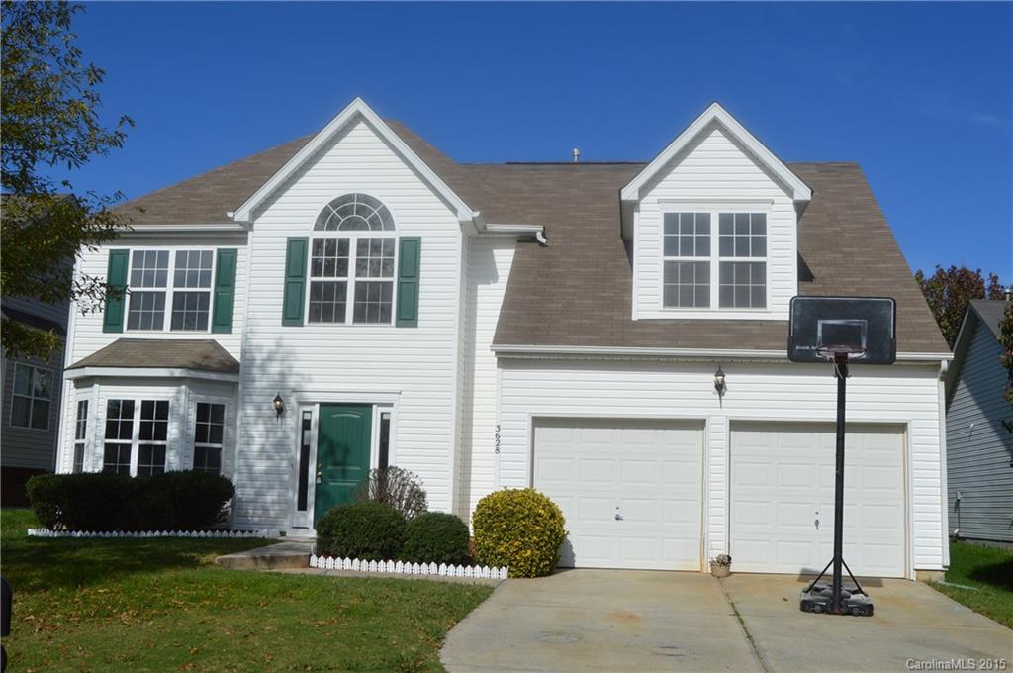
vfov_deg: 34.1
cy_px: 336
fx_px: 1096
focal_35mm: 39
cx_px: 506
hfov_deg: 49.6
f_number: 10
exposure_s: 1/400
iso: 100
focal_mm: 26
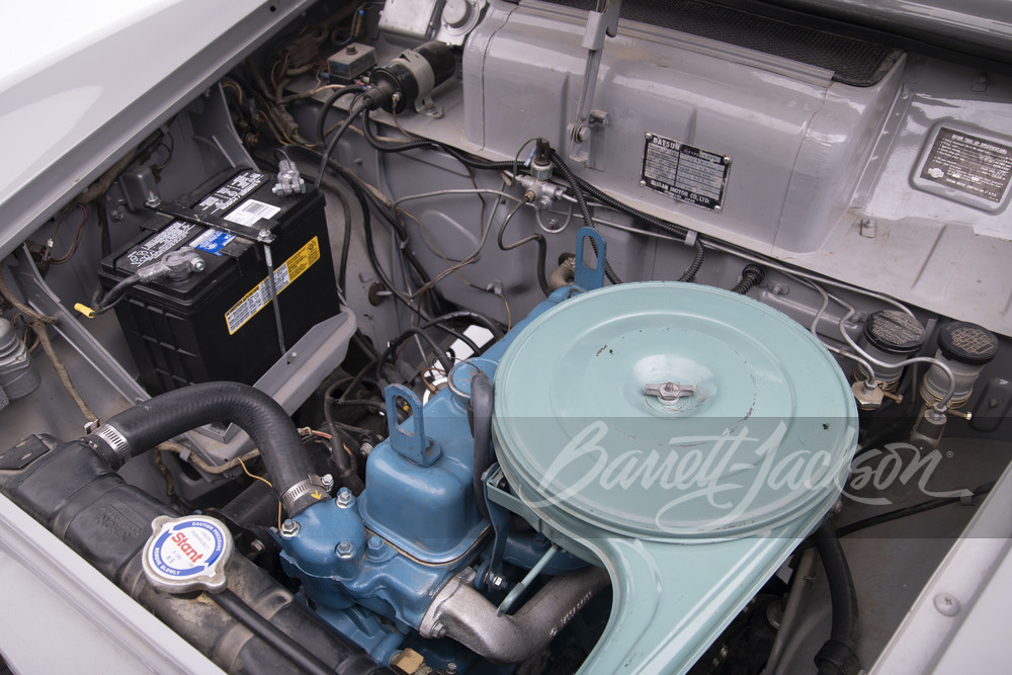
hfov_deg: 60.3
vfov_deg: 42.3
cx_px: 506
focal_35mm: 31
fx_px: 872
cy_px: 338
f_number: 7.1
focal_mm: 31
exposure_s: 1/200
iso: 500
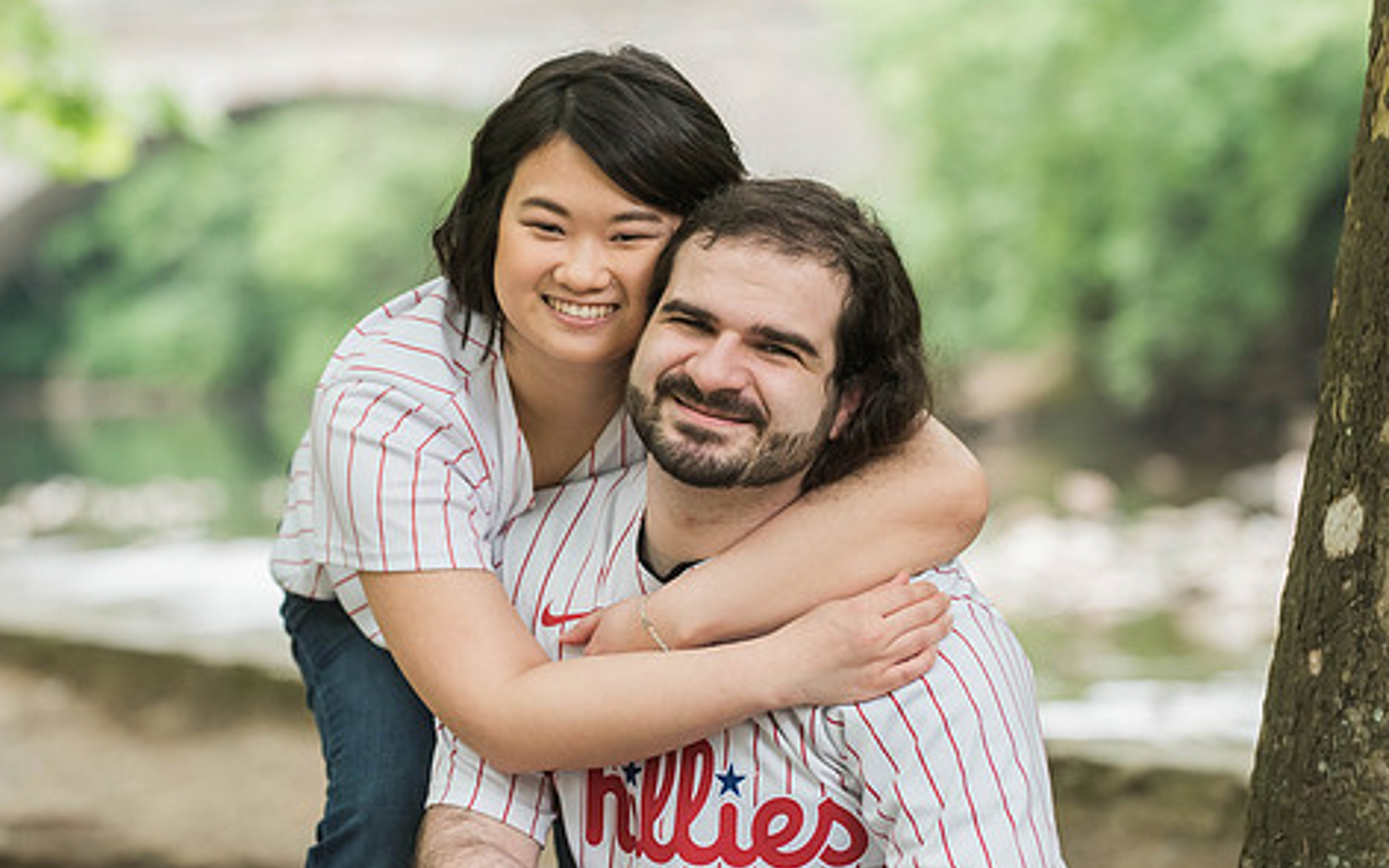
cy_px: 321
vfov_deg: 8.0
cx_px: 638
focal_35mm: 163
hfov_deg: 12.8
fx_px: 6170
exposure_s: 1/160
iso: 1600
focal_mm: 125
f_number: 4
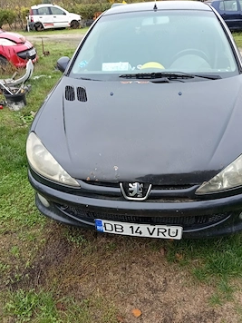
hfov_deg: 51.3
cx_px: 131
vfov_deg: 65.3
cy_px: 171
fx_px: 252
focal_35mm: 27
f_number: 1.7
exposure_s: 1/101
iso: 102
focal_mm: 5.24
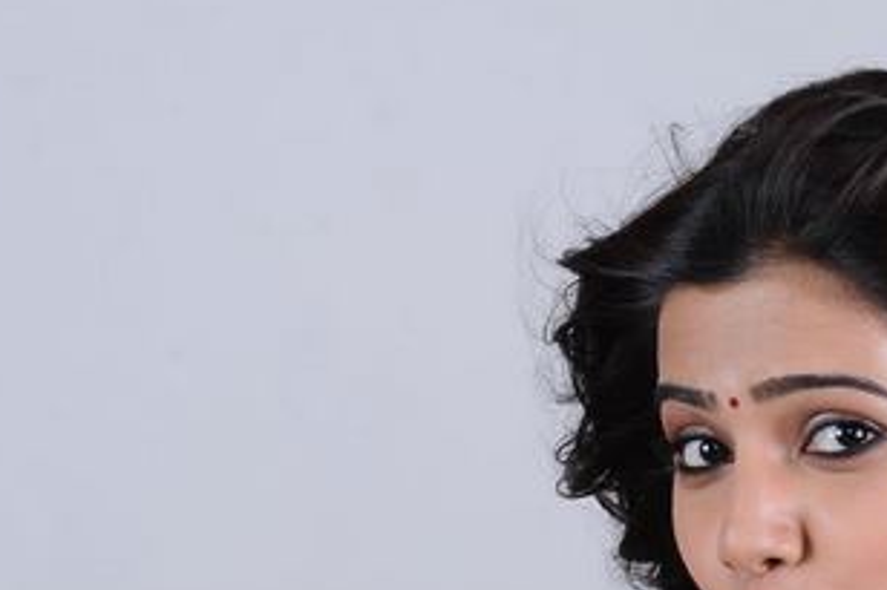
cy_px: 653
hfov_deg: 4.9
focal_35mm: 421
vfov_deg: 3.3
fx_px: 10367
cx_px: 642
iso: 200
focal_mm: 185
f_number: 14
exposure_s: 1/200
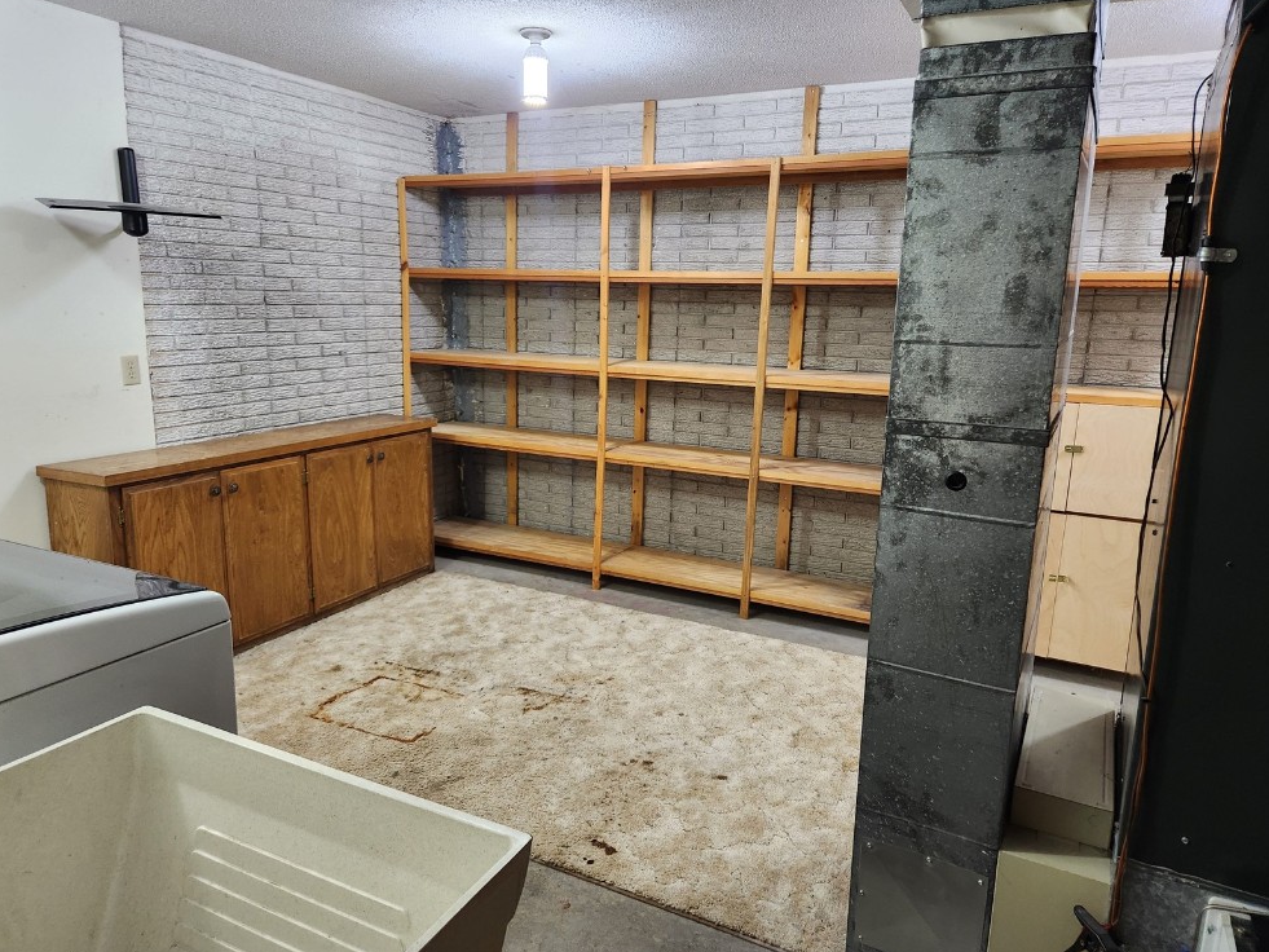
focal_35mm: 24
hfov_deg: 71.6
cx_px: 613
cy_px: 463
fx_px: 880
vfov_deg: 56.8
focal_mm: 5.4
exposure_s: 1/120
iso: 250
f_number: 1.8
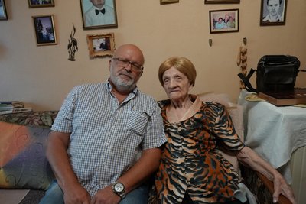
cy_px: 102
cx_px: 153
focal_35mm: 28
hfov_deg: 65.5
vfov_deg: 46.4
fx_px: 238
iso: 8000
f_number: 4
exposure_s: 1/160
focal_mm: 28
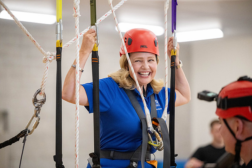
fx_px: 1050
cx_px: 126
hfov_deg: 13.7
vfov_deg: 9.2
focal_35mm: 150
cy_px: 84
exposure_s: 1/1000
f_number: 2.8
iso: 6400
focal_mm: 150
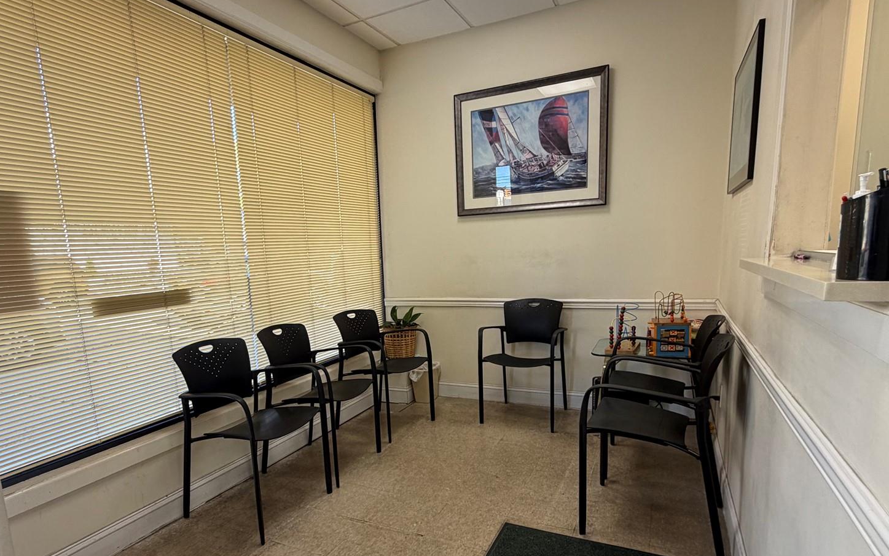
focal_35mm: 21
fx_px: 509
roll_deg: +1.6
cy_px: 339
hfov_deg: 82.1
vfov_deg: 56.8
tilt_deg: -10.8
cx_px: 407
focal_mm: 2.22
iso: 100
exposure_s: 1/120
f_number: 2.2
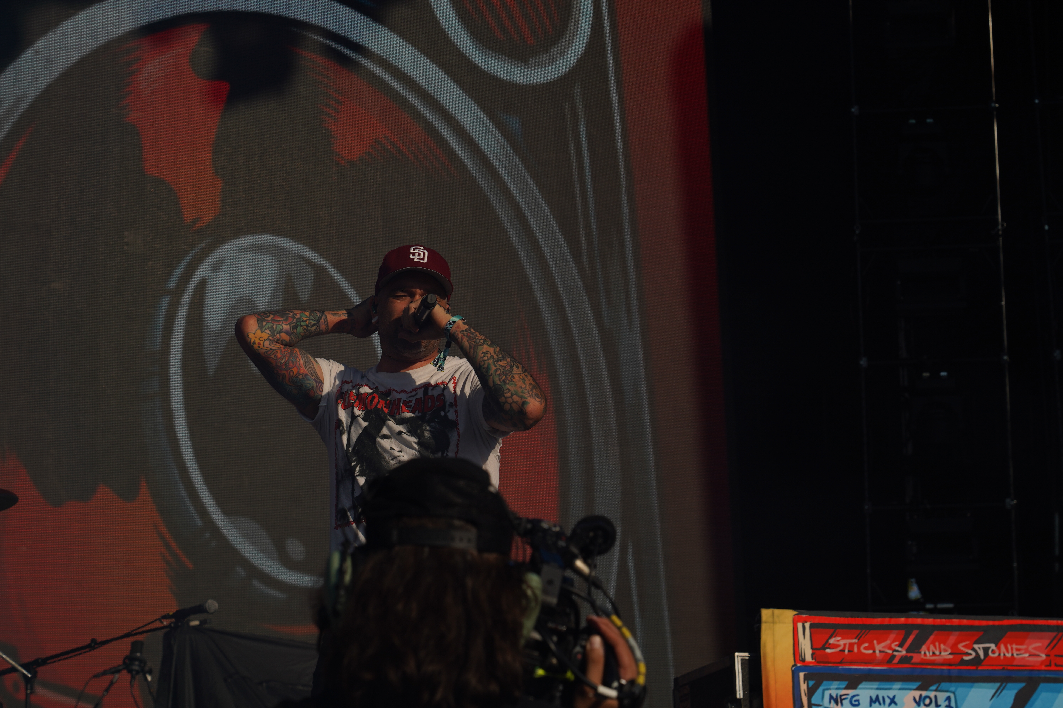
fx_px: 3100
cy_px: 354
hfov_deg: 19.5
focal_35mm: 105
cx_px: 532
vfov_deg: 13.0
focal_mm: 105
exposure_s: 1/1250
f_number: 8
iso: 100
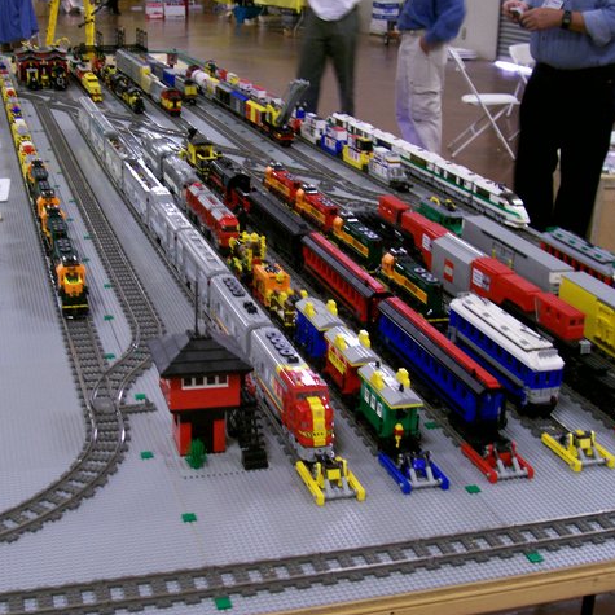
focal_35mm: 50
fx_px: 1005
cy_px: 306
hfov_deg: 33.8
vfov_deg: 34.0
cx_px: 228
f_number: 2.9
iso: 160
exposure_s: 1/8
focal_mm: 7
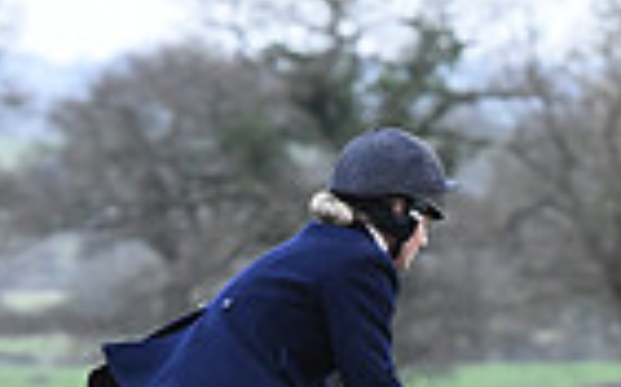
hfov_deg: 3.1
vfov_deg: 2.0
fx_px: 11335
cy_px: 844
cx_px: 511
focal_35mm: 670
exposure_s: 1/1250
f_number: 5.6
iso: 3600
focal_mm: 160
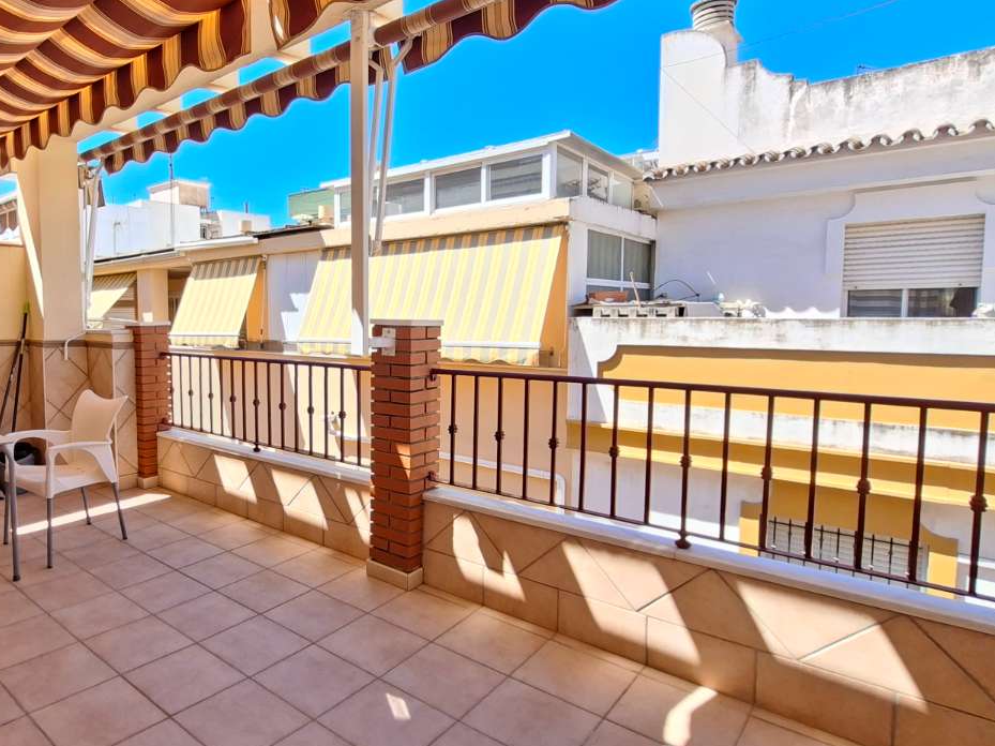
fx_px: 603
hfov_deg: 75.4
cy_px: 362
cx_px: 298
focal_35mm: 21
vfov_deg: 63.4
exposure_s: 1/161
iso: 40
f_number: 2.2
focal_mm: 1.74
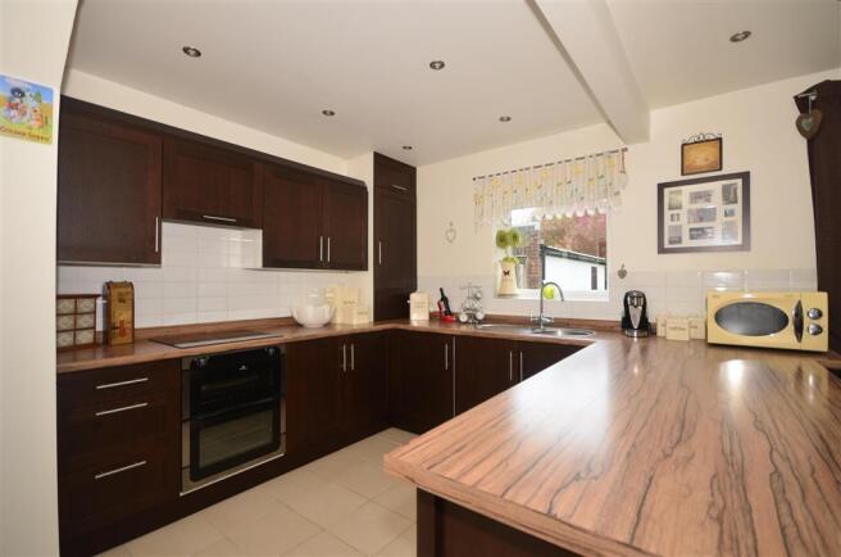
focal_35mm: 15
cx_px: 420
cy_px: 278
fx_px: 350
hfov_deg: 100.5
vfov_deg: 77.0
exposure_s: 1/80
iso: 200
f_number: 5
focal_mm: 10
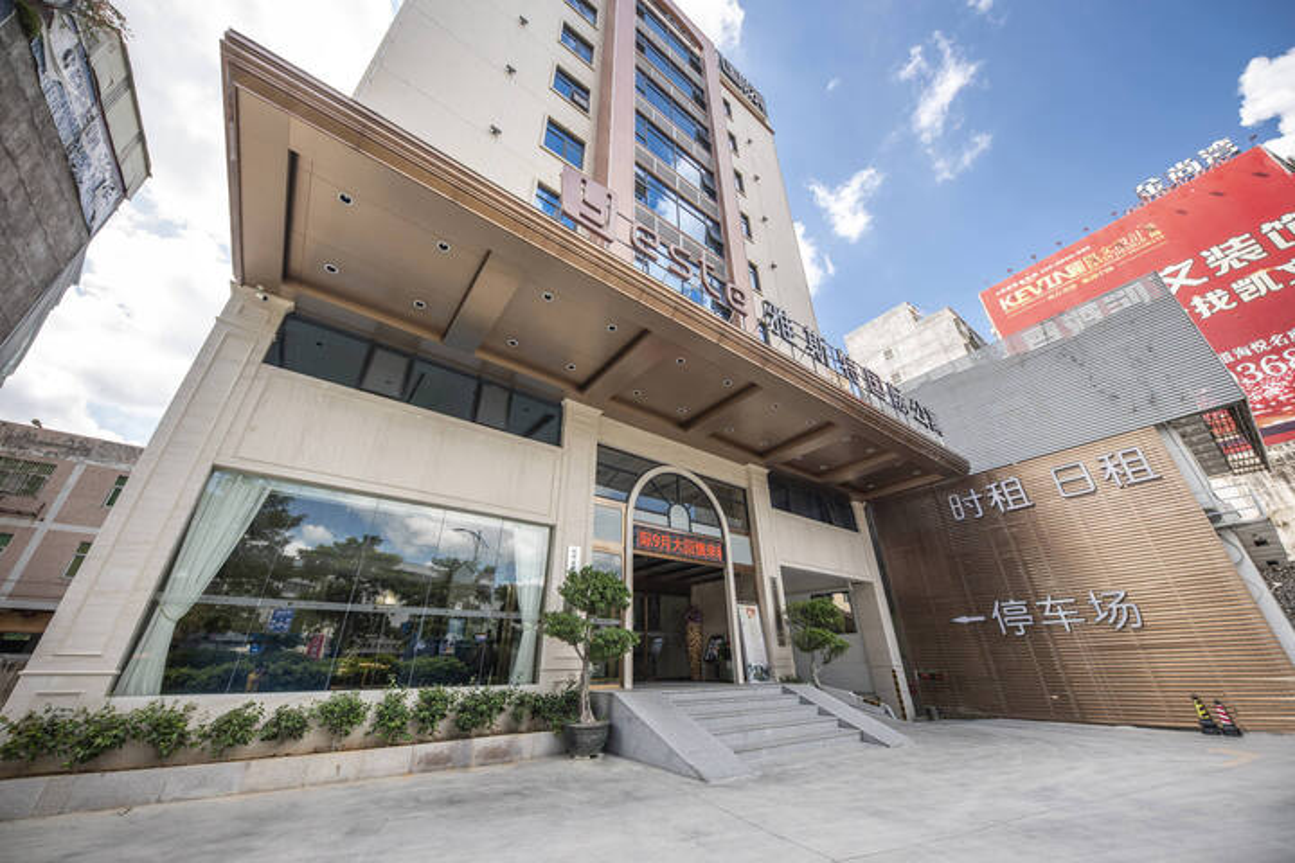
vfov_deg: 90.0
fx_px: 432
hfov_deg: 112.6
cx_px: 648
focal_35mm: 12
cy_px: 432
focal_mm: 12
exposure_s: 1/200
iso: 50
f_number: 5
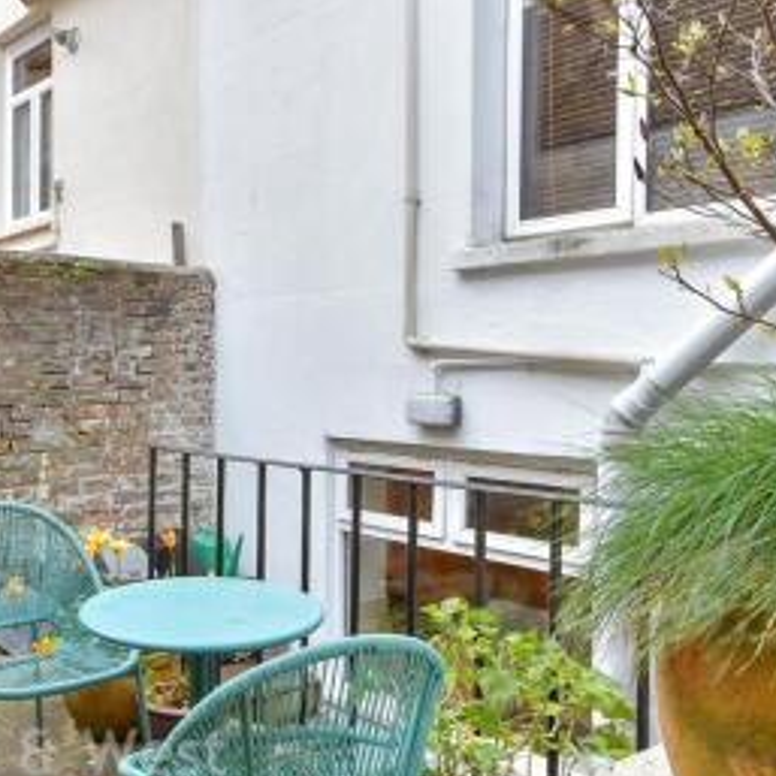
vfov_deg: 49.7
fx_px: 837
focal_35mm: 33
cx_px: 217
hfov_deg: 48.3
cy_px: 424
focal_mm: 14
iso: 200
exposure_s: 1/25
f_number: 8
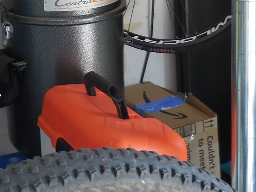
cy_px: -33
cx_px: 35
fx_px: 525
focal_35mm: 71
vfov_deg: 19.6
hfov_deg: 26.6
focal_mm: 4.5
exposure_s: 1/30
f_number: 3.3
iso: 160
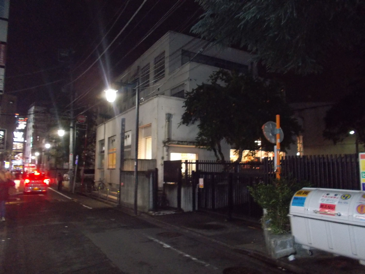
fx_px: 274
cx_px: 182
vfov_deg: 53.1
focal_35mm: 26
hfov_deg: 67.3
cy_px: 137
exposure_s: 1/25
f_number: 3.2
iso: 800
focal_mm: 4.6
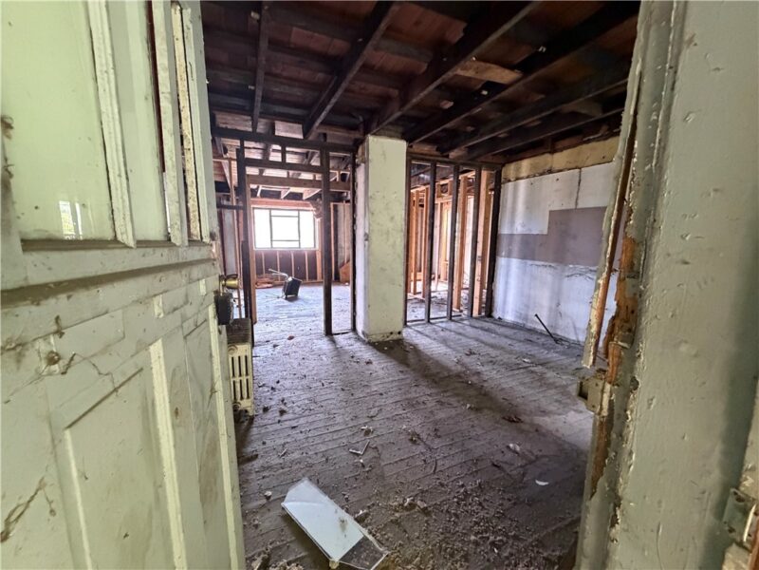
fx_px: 307
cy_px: 285
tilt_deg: -9.2
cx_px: 380
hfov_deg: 102.1
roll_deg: -0.2
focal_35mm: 14
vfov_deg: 85.7
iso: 800
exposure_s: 1/60
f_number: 2.2
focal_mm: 2.22
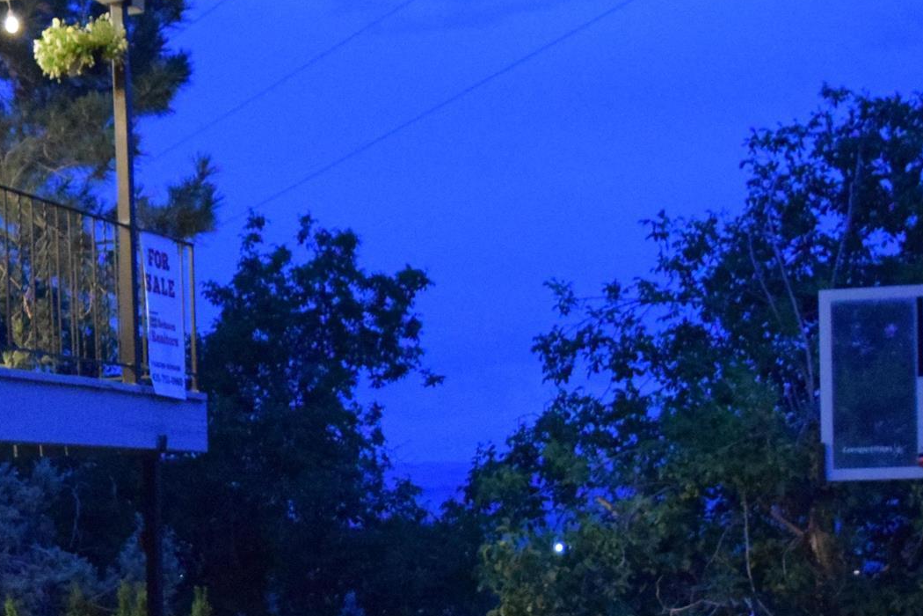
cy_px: 608
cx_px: 219
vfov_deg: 16.9
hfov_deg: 25.3
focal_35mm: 79
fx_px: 2025
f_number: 3.5
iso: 6400
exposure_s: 1/30
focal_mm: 18
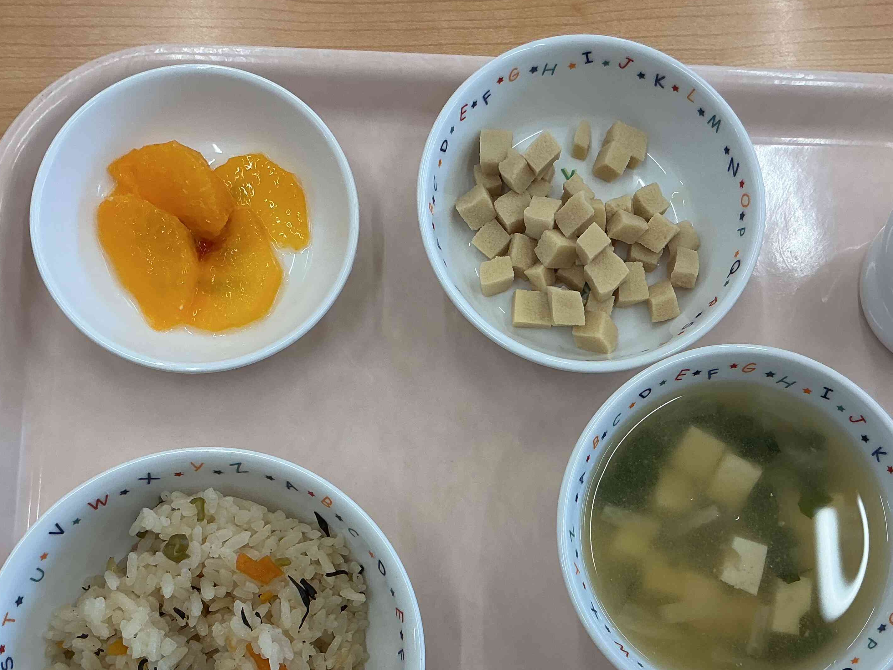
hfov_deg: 45.7
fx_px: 1058
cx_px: 502
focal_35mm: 41
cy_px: 455
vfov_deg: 34.8
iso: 32
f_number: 1.8
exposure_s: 1/120
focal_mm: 3
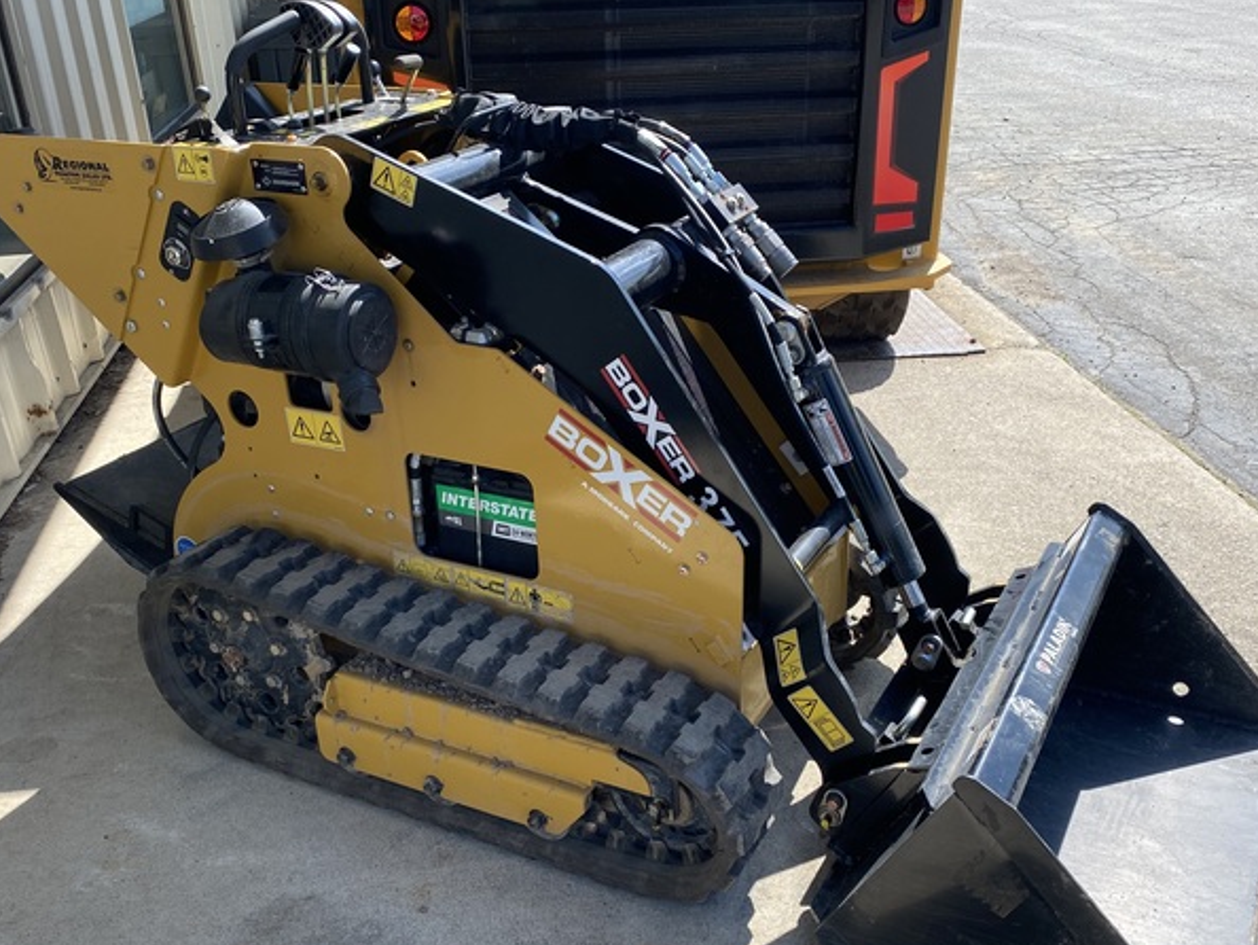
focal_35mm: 35
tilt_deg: -26.1
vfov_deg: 40.6
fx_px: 1272
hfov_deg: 52.6
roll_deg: +3.0
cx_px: 593
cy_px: 561
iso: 32
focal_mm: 4.25
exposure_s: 1/1272
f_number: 1.8
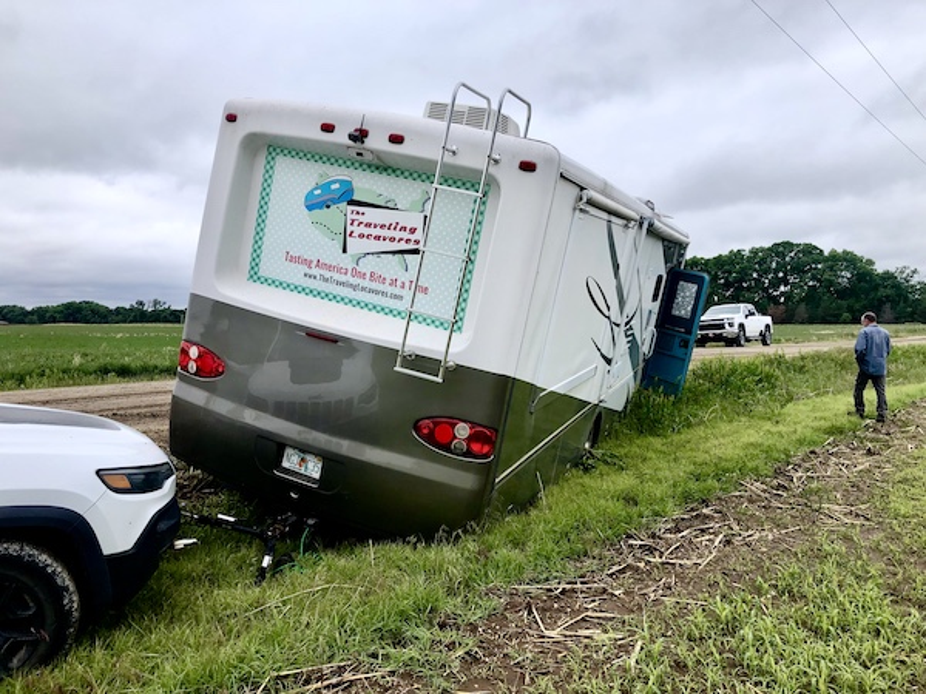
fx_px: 749
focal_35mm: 28
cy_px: 347
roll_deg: -1.1
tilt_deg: -1.1
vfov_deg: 49.7
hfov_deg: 63.4
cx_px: 463
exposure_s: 1/1066
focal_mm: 4
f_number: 1.8
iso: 20
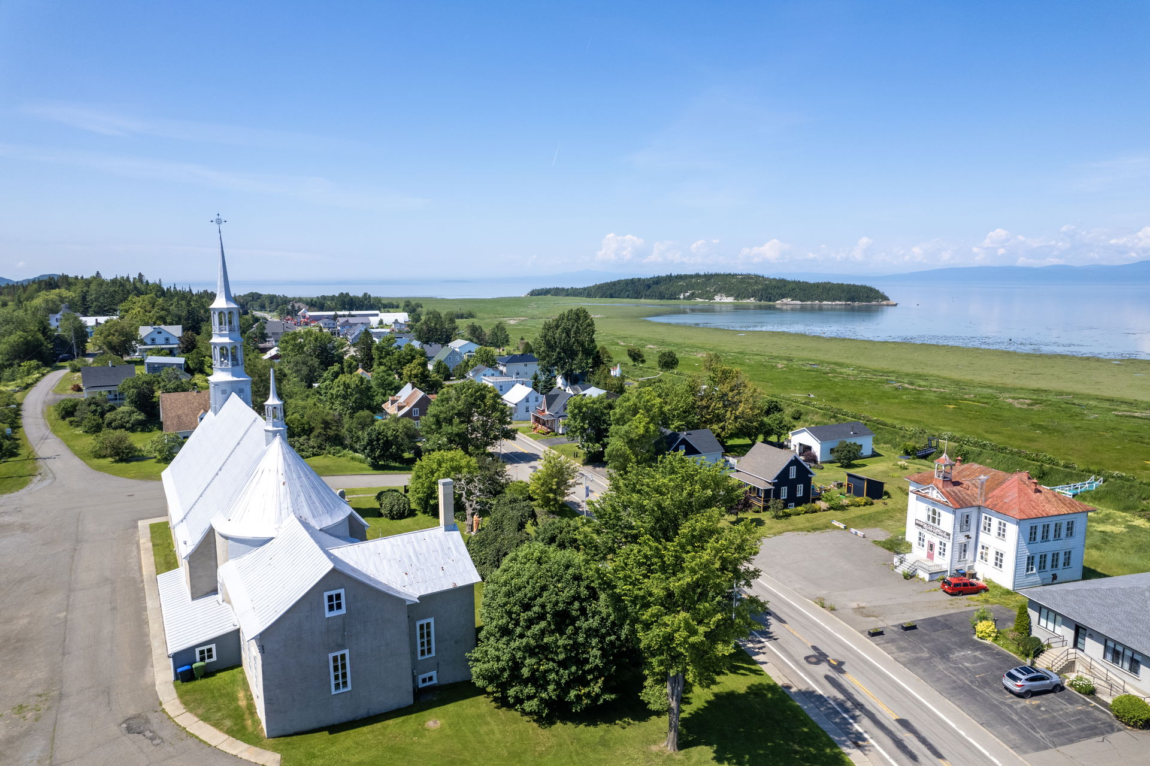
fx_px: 703
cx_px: 575
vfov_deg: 57.2
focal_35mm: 22
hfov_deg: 78.6
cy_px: 383
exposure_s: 1/2500
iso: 110
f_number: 2.8
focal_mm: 8.38
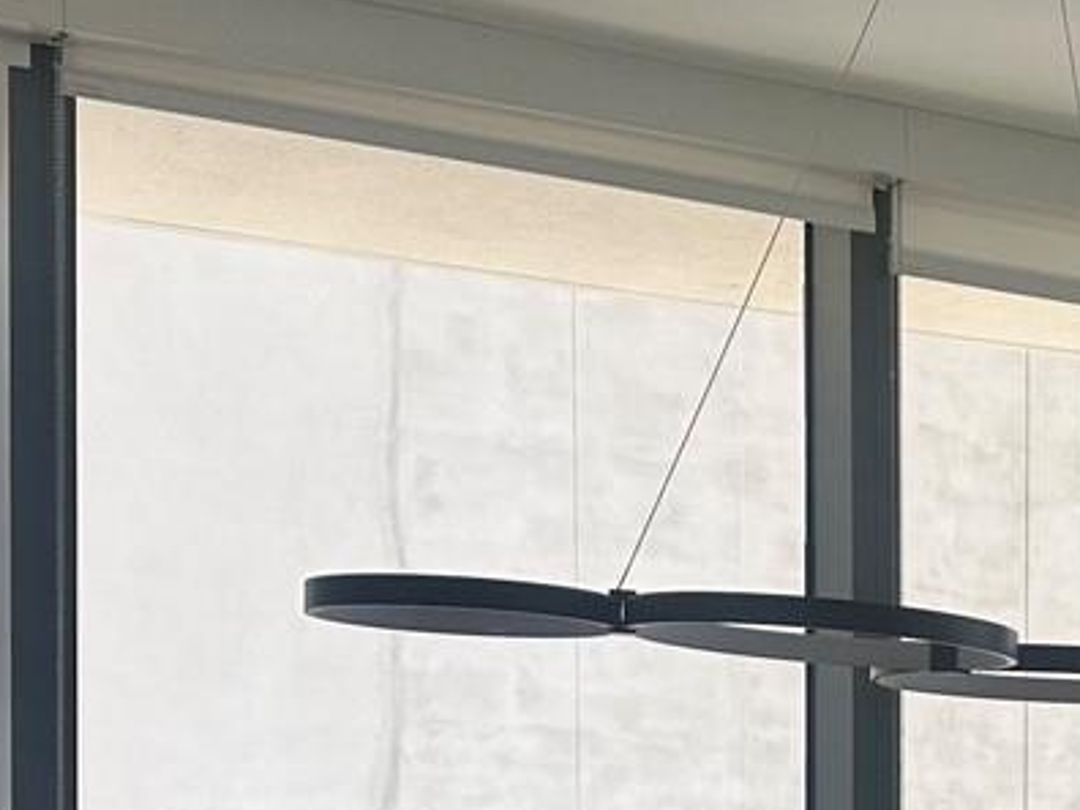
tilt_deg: -1.4
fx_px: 3026
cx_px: 1486
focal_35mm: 97
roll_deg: -0.6
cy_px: 1004
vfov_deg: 14.7
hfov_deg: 18.5
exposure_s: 1/121
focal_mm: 6.86
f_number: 1.78
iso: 100
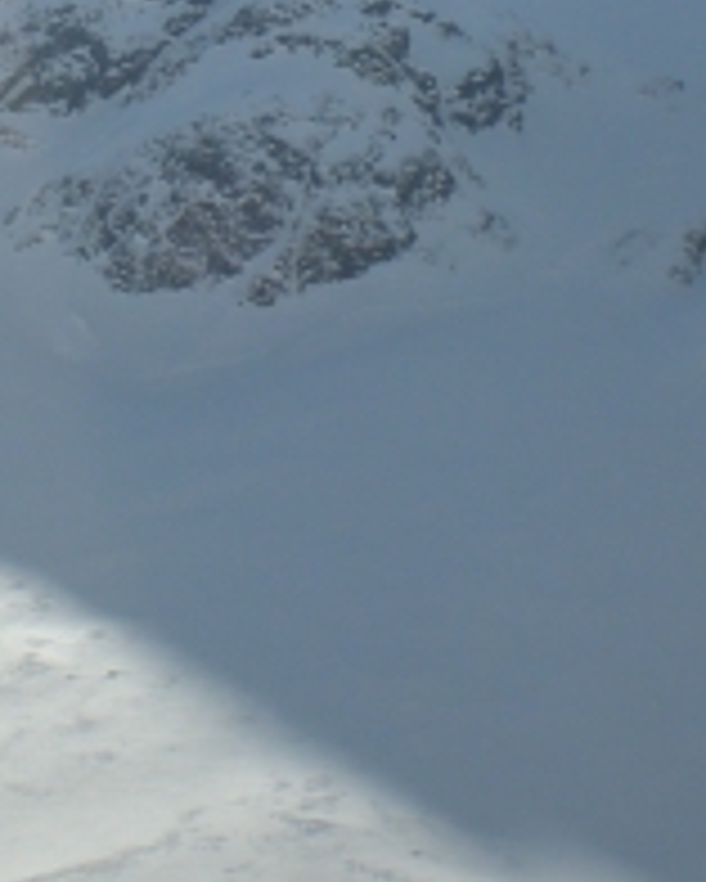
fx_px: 3158
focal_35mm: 121
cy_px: 0
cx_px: 202
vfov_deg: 15.6
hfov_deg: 12.7
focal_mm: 6.3
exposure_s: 1/2000
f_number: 4.4
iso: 50
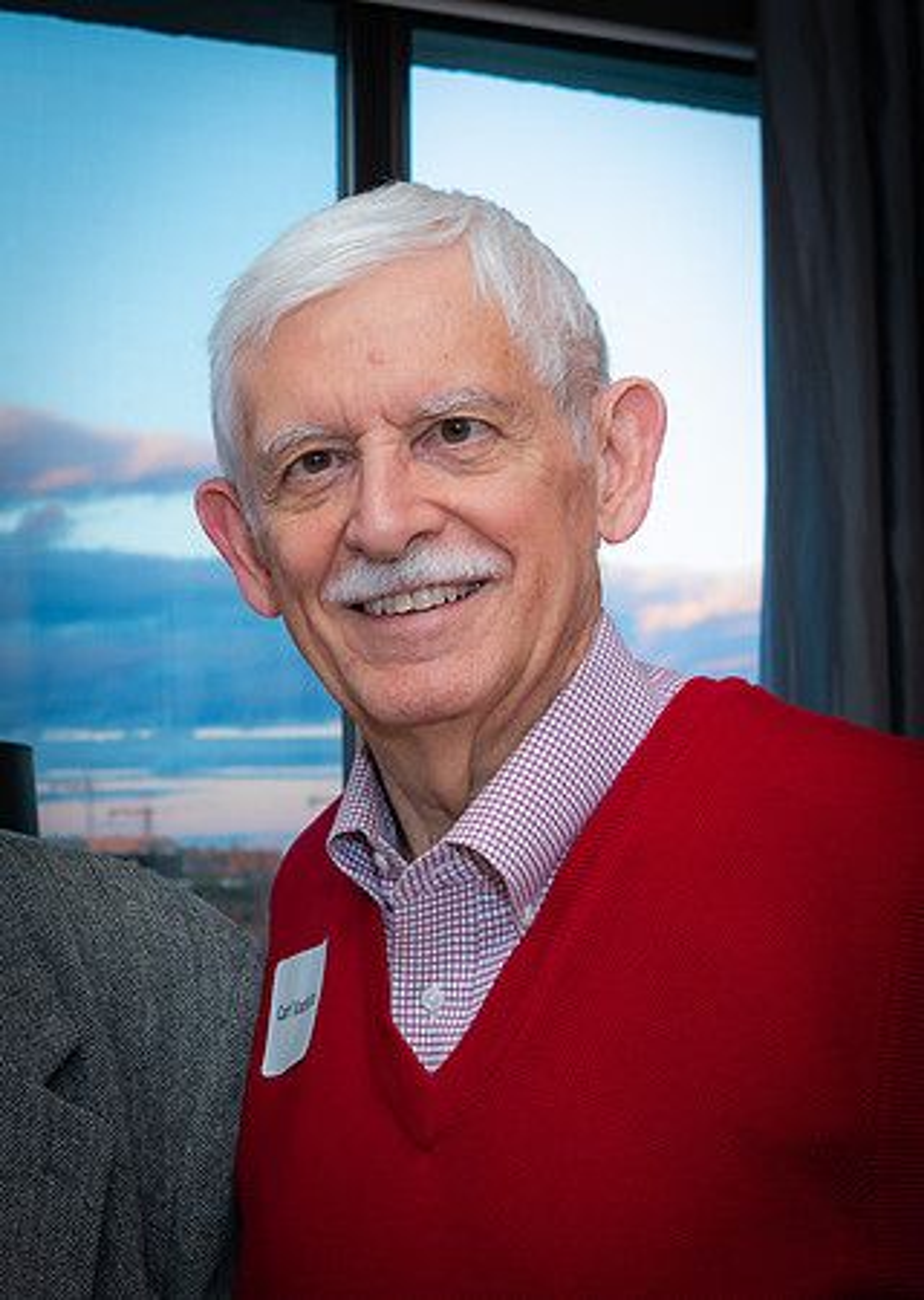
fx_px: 2863
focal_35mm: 78
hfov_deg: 17.4
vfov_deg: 25.5
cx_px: -219
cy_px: 790
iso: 640
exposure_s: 1/60
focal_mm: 26
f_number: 5.6
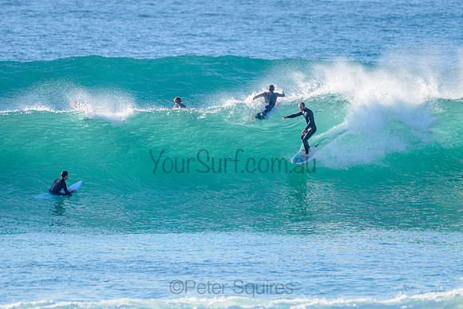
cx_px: 284
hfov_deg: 3.4
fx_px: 7888
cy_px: 144
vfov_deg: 2.2
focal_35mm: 613
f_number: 5.6
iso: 320
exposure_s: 1/2000
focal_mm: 500
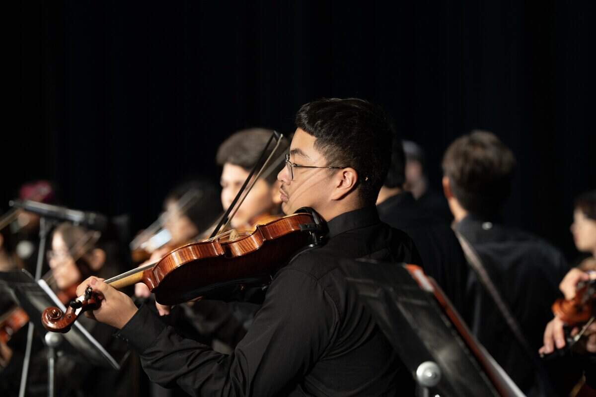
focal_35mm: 162
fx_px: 2682
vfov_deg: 8.5
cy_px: 198
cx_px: 298
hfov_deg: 12.7
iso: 1000
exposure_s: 1/160
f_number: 4
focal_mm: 162
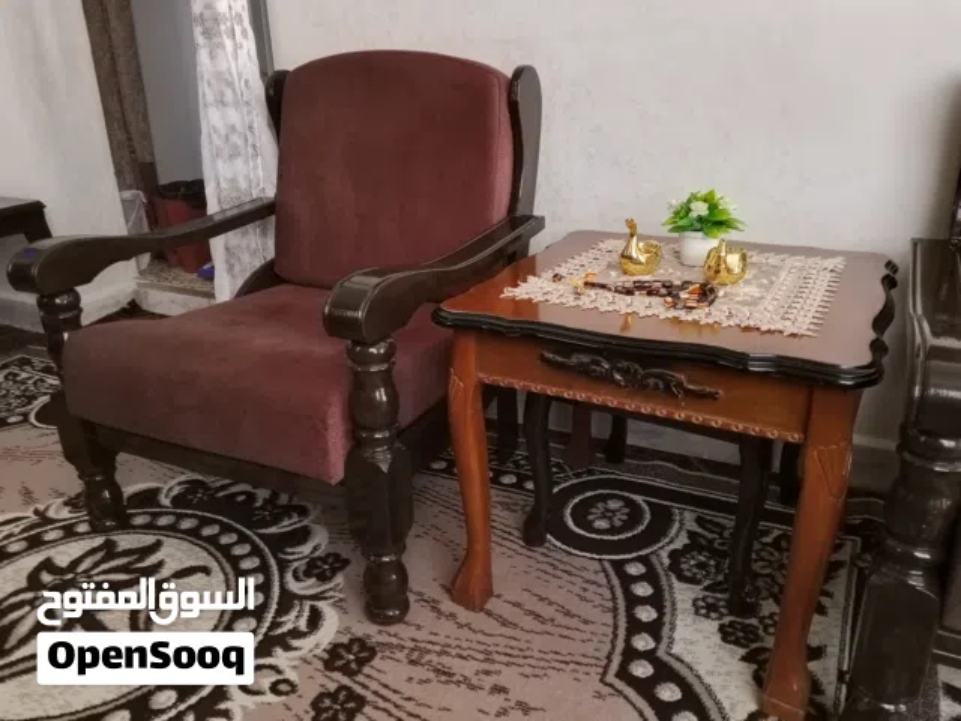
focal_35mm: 23
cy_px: 360
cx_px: 480
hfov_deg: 73.9
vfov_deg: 58.9
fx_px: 639
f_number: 1.6
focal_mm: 4.09
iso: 2327
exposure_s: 1/25
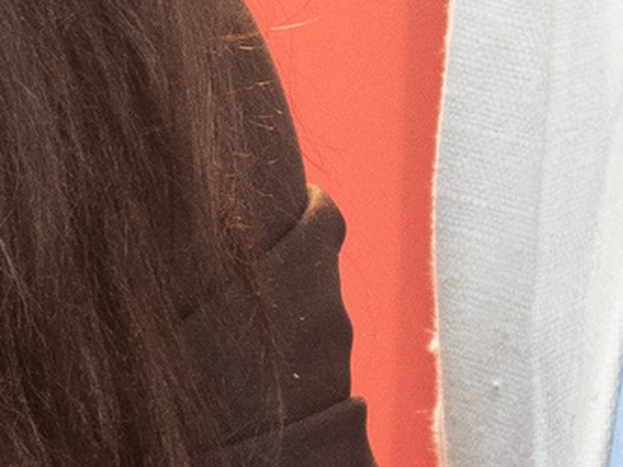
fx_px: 9658
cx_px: -110
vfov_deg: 2.8
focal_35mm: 537
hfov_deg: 3.7
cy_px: -37
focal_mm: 35
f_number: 4.5
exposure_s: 1/100
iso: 500
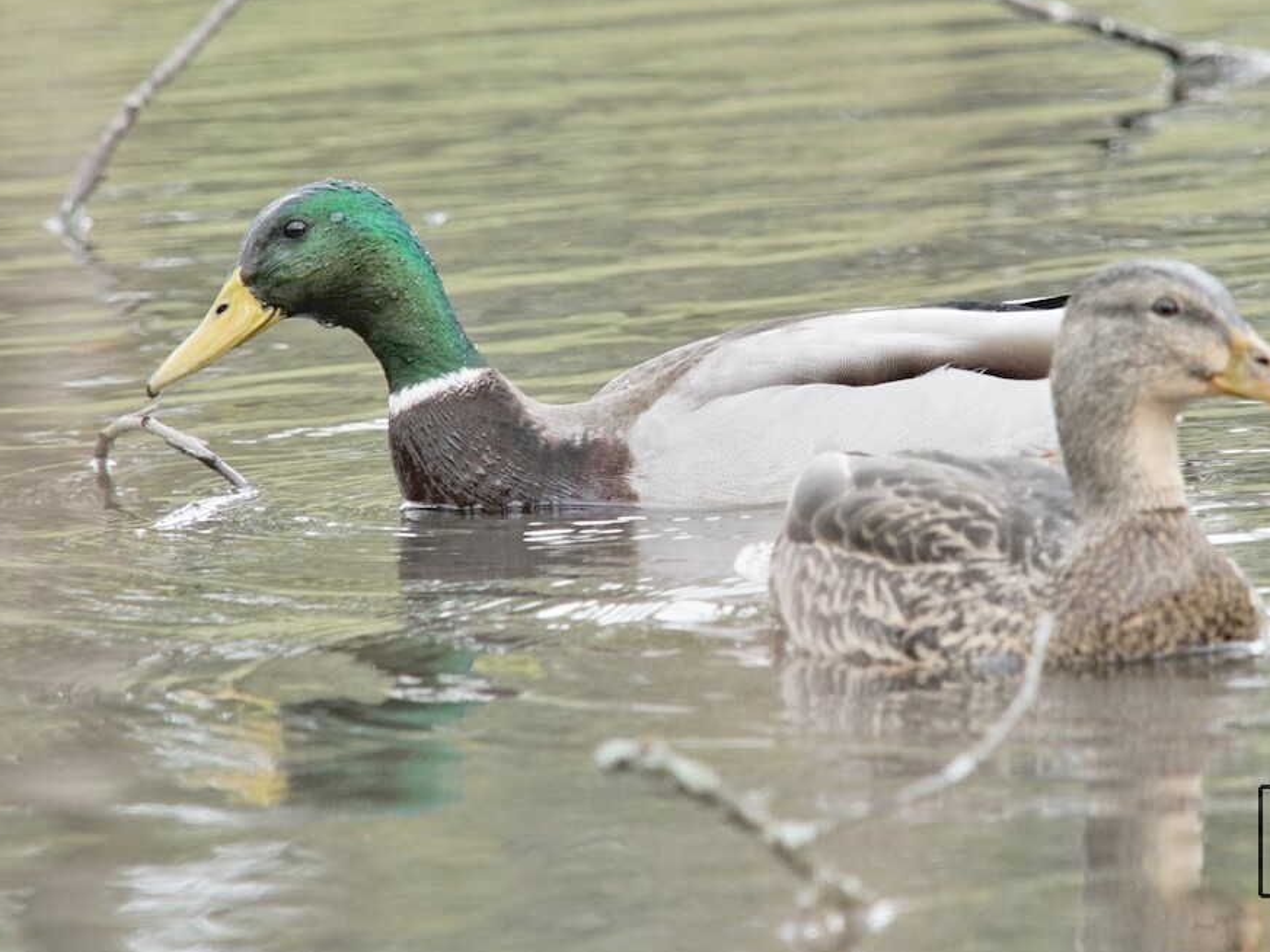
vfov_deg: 5.5
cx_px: 722
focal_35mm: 271
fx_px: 9943
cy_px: 458
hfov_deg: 7.3
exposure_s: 1/250
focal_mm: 240
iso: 640
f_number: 8
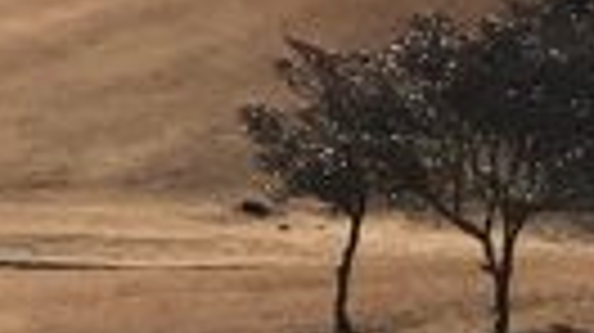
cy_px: 446
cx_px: -1408
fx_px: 3730
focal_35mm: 237
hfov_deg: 7.5
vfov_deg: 5.1
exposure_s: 1/5319
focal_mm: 3.99
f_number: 1.8
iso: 20
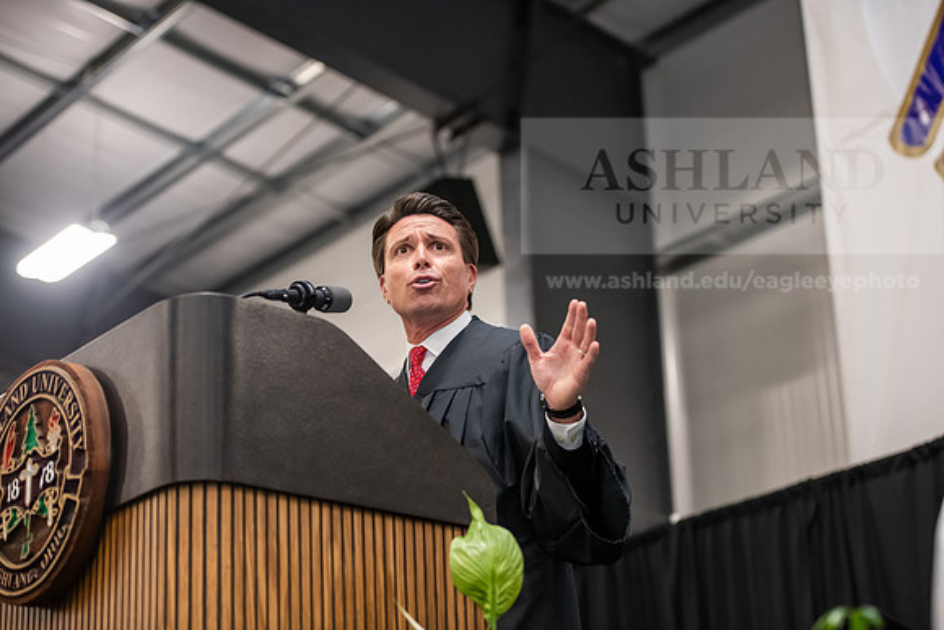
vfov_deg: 18.2
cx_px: 472
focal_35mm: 75
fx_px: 1967
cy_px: 315
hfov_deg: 27.0
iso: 3200
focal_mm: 75
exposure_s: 1/200
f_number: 3.2
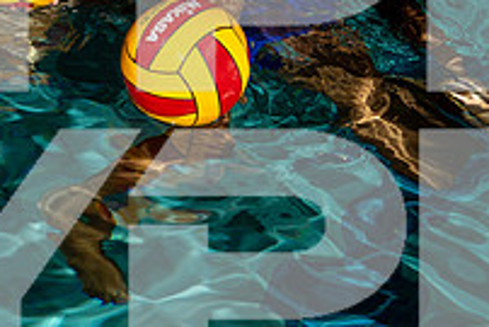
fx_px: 1563
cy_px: -35
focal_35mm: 115
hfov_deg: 17.6
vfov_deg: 11.7
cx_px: 90
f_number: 4
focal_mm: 40
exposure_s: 1/250
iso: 100
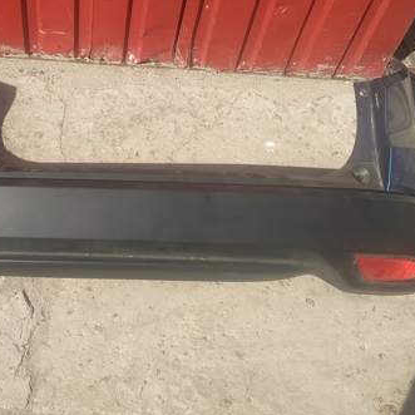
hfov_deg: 39.3
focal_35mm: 41
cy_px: 198
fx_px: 556
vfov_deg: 40.9
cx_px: 83
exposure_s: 1/1575
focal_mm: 3.94
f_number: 1.9
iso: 100
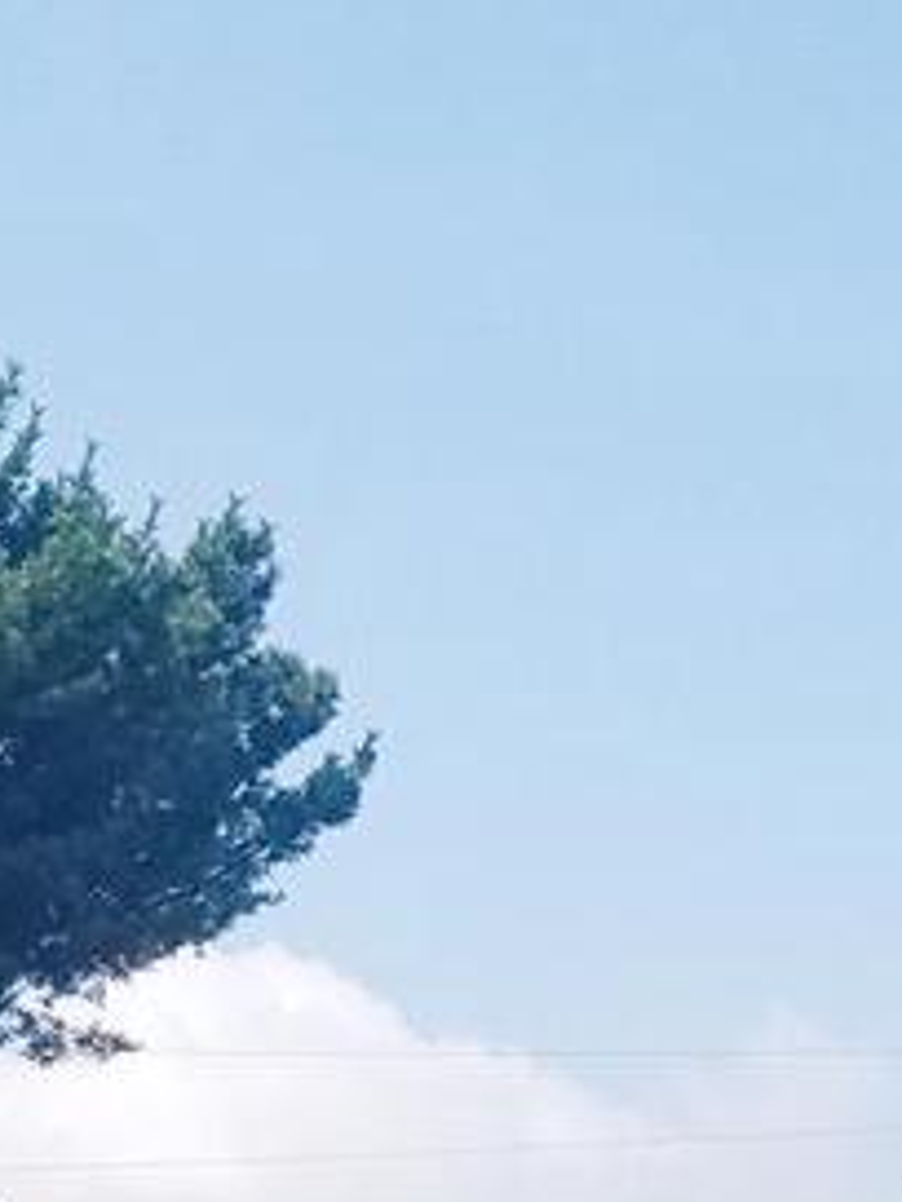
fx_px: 5107
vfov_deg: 12.0
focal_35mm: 147
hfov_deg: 9.8
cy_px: 2391
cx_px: -371
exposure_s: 1/2480
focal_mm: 4.2
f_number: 1.7
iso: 50
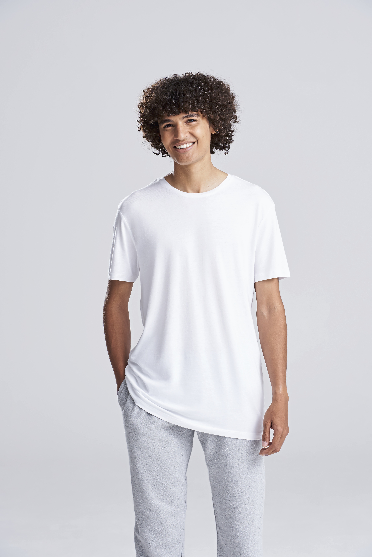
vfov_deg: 16.8
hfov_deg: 11.2
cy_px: 278
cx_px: 186
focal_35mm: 122
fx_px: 1889
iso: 400
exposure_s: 1/160
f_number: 10
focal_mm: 122
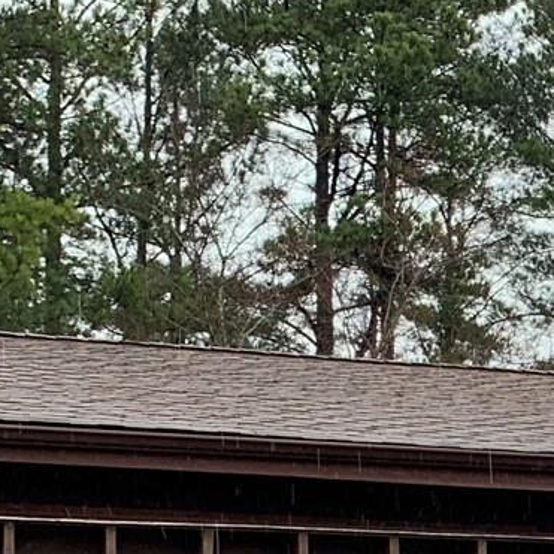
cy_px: 711
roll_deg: +1.3
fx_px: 2300
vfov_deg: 13.3
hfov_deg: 12.6
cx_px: 986
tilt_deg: +1.5
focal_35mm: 127
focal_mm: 4.25
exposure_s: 1/173
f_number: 1.8
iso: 25
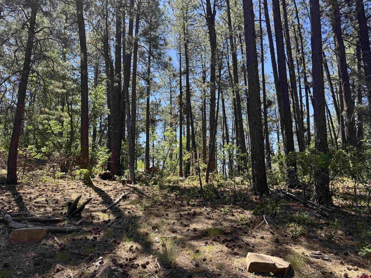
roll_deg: +1.2
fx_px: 257
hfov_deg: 71.6
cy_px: 139
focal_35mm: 24
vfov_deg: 56.8
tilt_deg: +9.7
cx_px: 186
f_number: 1.78
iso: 80
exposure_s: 1/952
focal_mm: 6.76
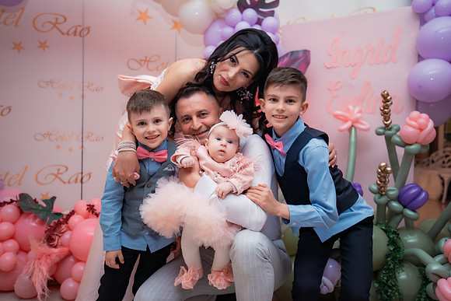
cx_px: 223
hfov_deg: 60.9
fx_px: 384
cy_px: 150
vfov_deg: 42.8
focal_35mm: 31
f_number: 2.8
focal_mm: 30
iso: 1600
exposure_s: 1/200
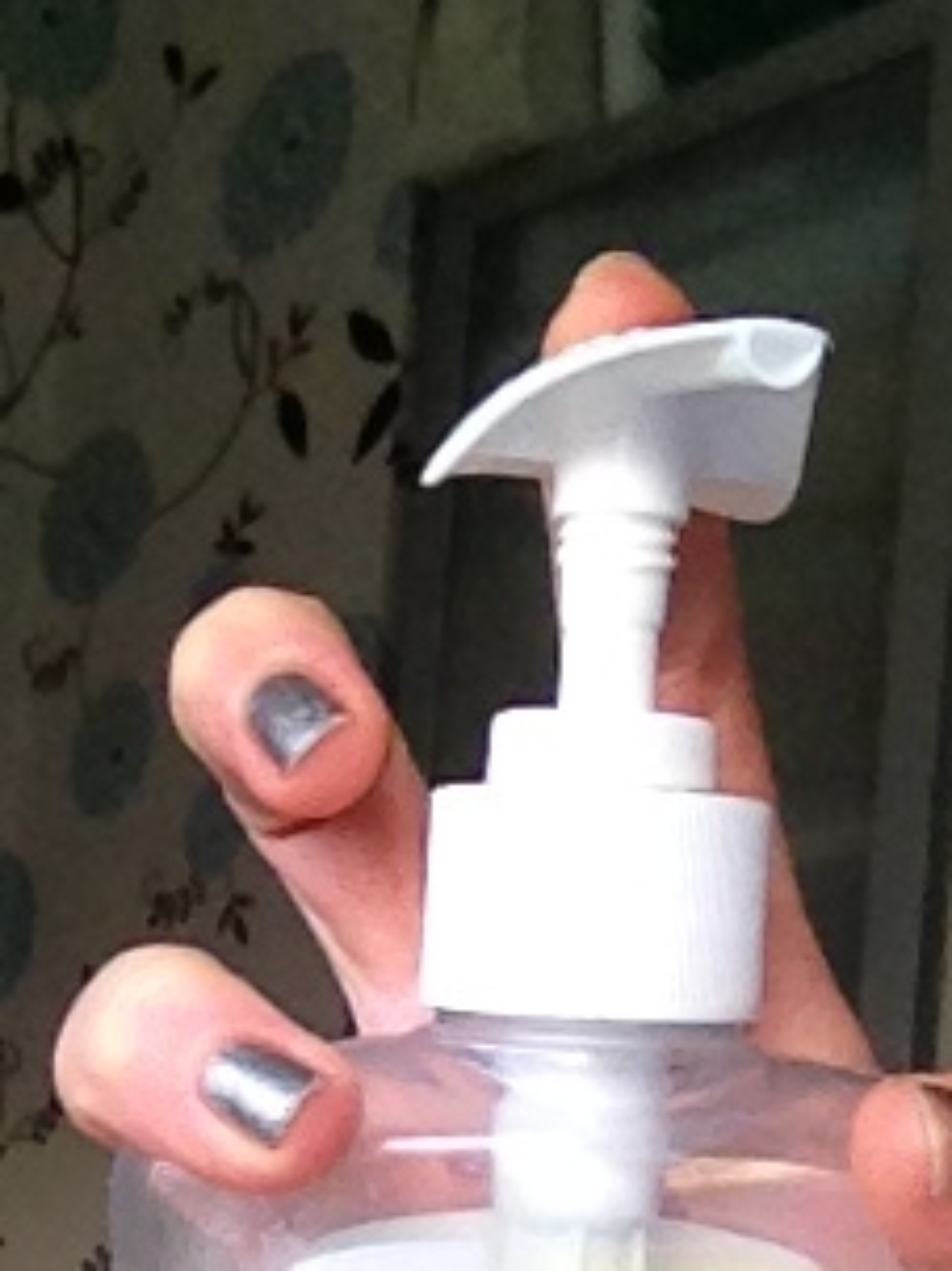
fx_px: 2715
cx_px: 436
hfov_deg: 19.9
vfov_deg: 25.3
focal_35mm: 74
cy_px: 1216
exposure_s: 1/120
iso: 160
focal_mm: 1.85
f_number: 2.4
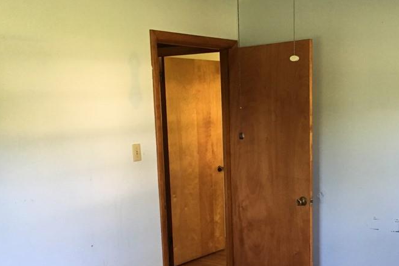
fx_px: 521
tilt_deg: -8.7
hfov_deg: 41.6
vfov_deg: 28.3
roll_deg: +1.0
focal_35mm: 47
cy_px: 194
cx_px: 250
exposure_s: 1/30
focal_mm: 4.15
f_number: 2.2
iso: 125
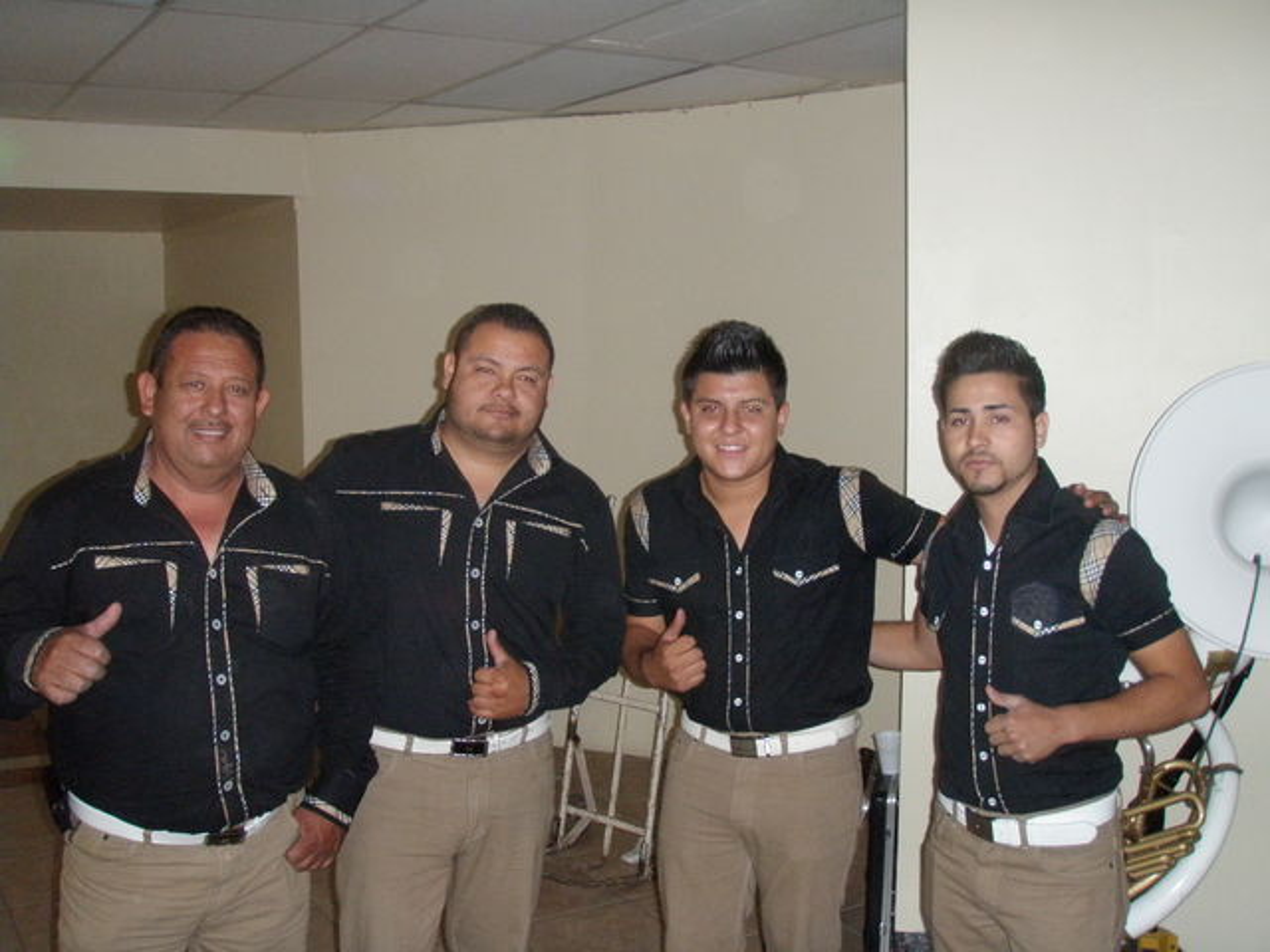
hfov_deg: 49.0
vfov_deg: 37.7
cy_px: 476
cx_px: 635
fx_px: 1394
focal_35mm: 38
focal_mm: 6.7
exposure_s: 1/30
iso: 320
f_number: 3.5
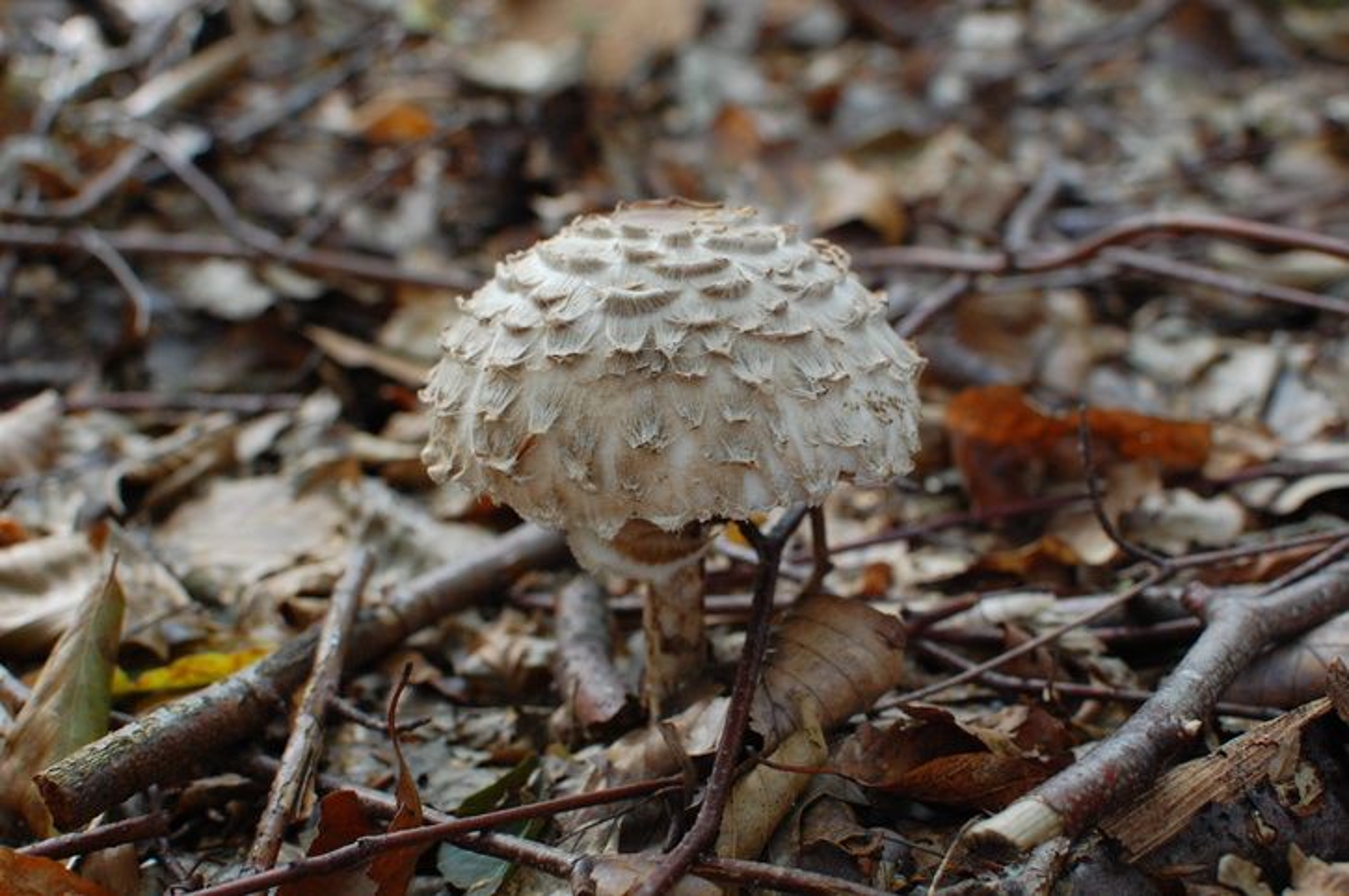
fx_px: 1965
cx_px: 674
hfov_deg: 37.9
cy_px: 448
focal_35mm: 52
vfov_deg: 25.7
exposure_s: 1/60
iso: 800
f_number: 5
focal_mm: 35
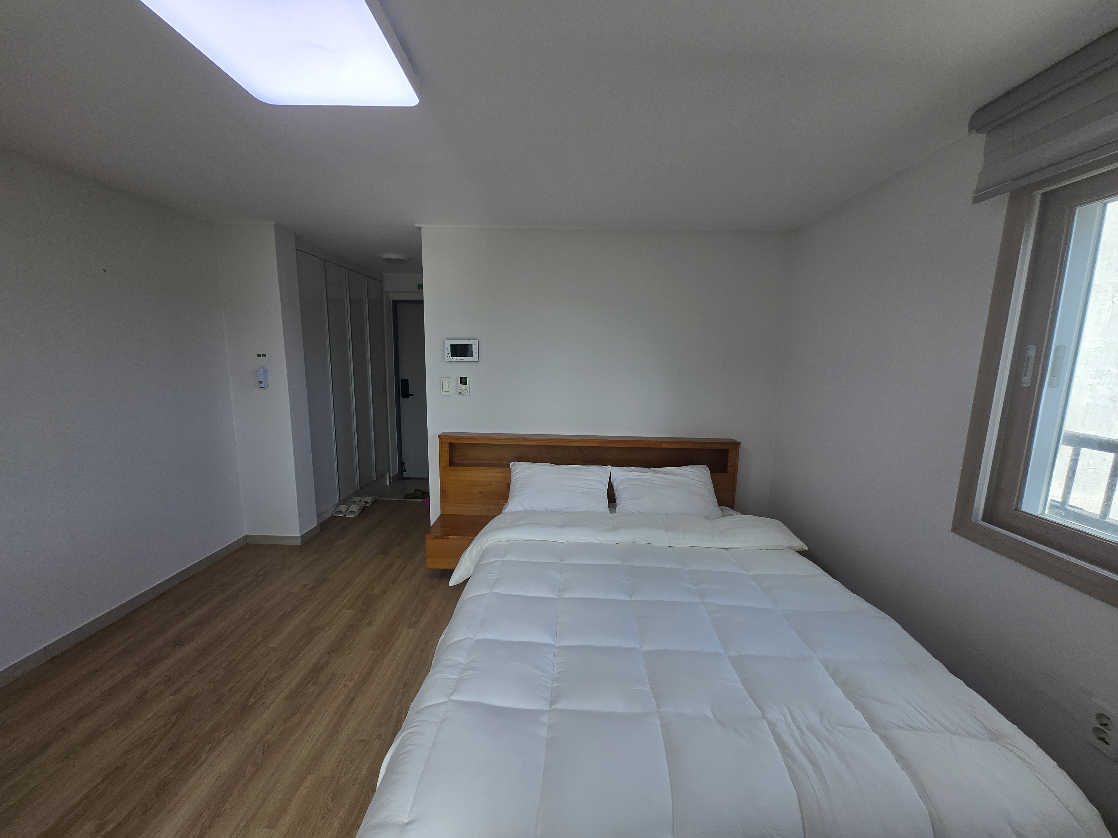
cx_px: 559
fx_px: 420
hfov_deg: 106.2
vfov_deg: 89.9
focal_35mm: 13
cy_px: 419
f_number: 2.2
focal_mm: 1.7
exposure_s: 1/131
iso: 25
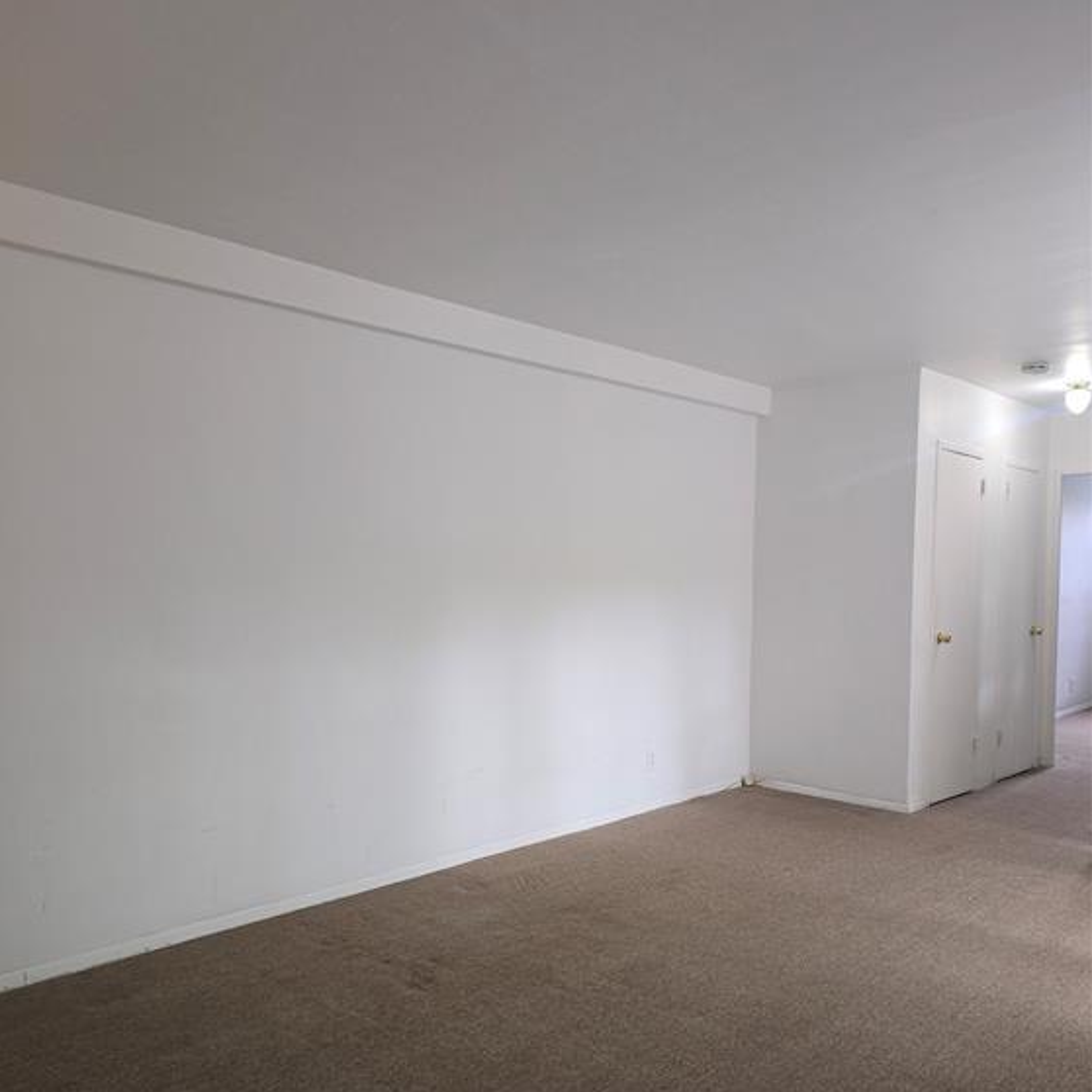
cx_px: 530
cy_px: 611
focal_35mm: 28
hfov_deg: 57.3
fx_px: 999
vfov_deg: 57.1
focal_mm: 6.3
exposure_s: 1/40
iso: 100
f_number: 1.7
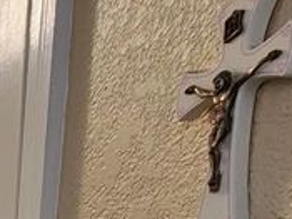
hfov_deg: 15.4
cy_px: 532
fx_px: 641
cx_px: -390
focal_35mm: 76
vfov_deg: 13.7
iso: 400
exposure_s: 1/30
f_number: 2.2
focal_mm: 2.2
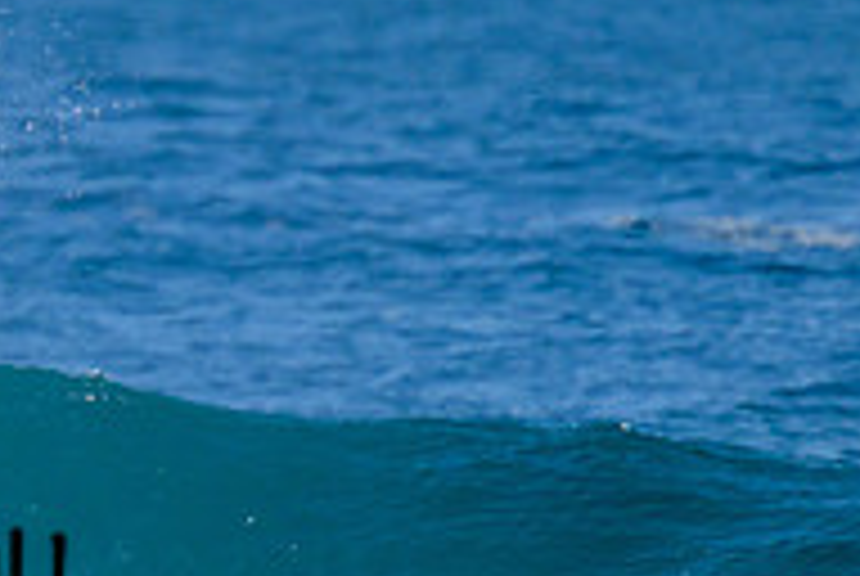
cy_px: 511
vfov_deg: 0.6
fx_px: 59838
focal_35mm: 2501
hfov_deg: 0.8
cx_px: -410
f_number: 11
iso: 720
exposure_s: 1/2000
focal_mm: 800
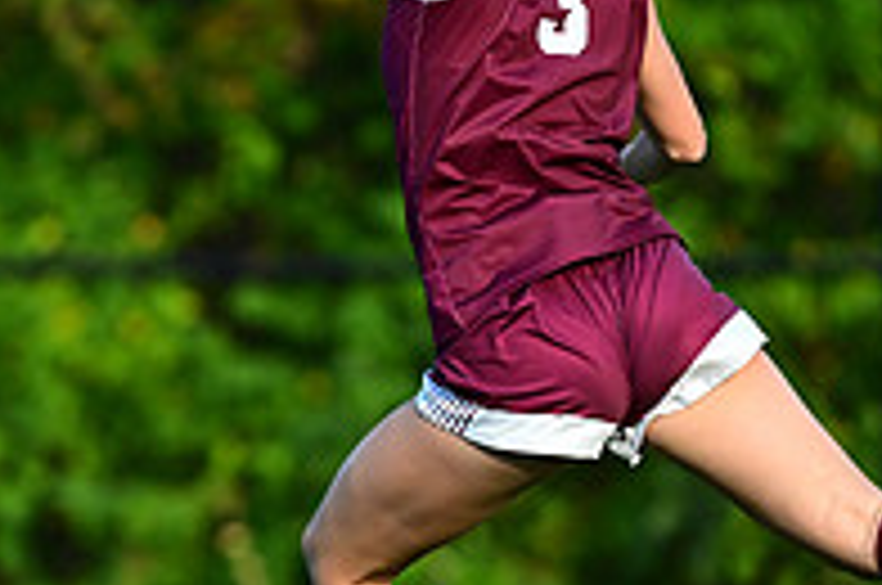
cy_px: 313
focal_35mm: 1483
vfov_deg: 0.9
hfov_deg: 1.4
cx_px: 310
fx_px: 36274
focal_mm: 500
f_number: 5.6
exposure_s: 1/2000
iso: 1600
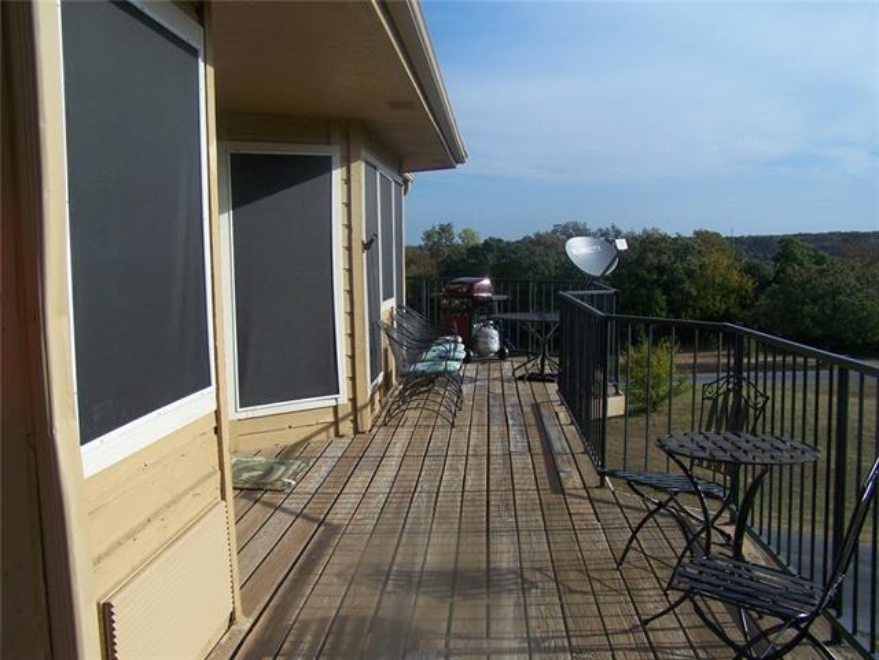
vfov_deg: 37.7
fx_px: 965
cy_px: 330
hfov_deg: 49.0
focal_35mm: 38
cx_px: 440
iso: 80
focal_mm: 6.3
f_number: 4
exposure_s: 1/1000
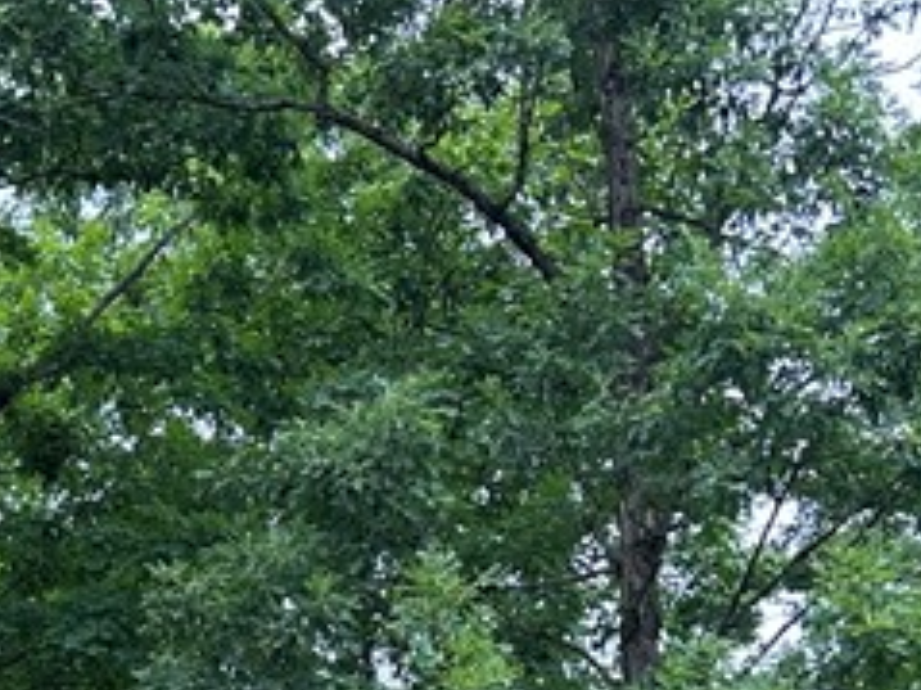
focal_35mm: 103
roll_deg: +2.2
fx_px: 2739
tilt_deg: -2.6
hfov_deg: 18.6
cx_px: 31
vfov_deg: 12.7
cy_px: 1330
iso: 80
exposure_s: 1/623
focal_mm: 6.86
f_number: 1.78
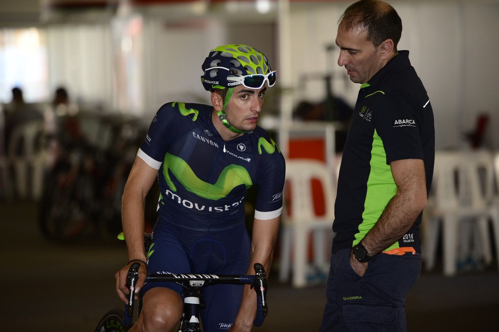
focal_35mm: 190
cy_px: 166
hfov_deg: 10.8
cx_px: 250
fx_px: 2631
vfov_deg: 7.2
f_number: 2.8
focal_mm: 190
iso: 400
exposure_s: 1/250
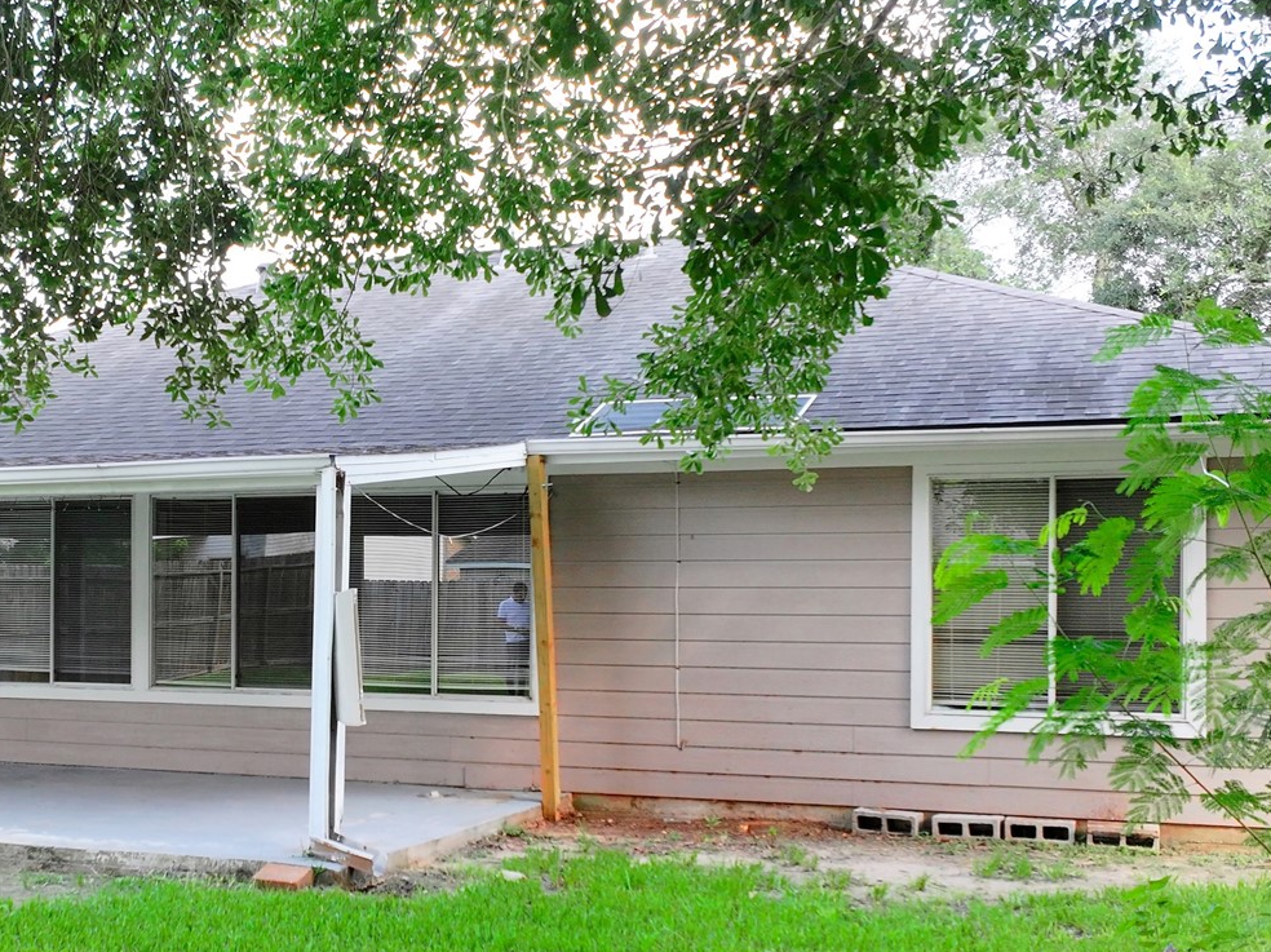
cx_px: 347
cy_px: 606
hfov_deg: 37.4
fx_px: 1835
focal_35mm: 50
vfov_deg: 29.0
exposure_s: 1/240
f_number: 2.8
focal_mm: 12.29
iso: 400
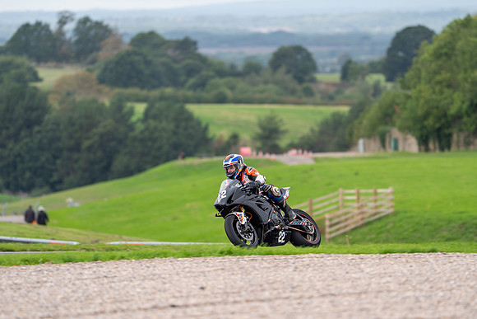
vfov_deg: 3.7
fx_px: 4901
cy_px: 143
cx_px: 263
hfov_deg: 5.6
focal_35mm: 370
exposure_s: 1/500
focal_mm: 335
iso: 250
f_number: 4.5
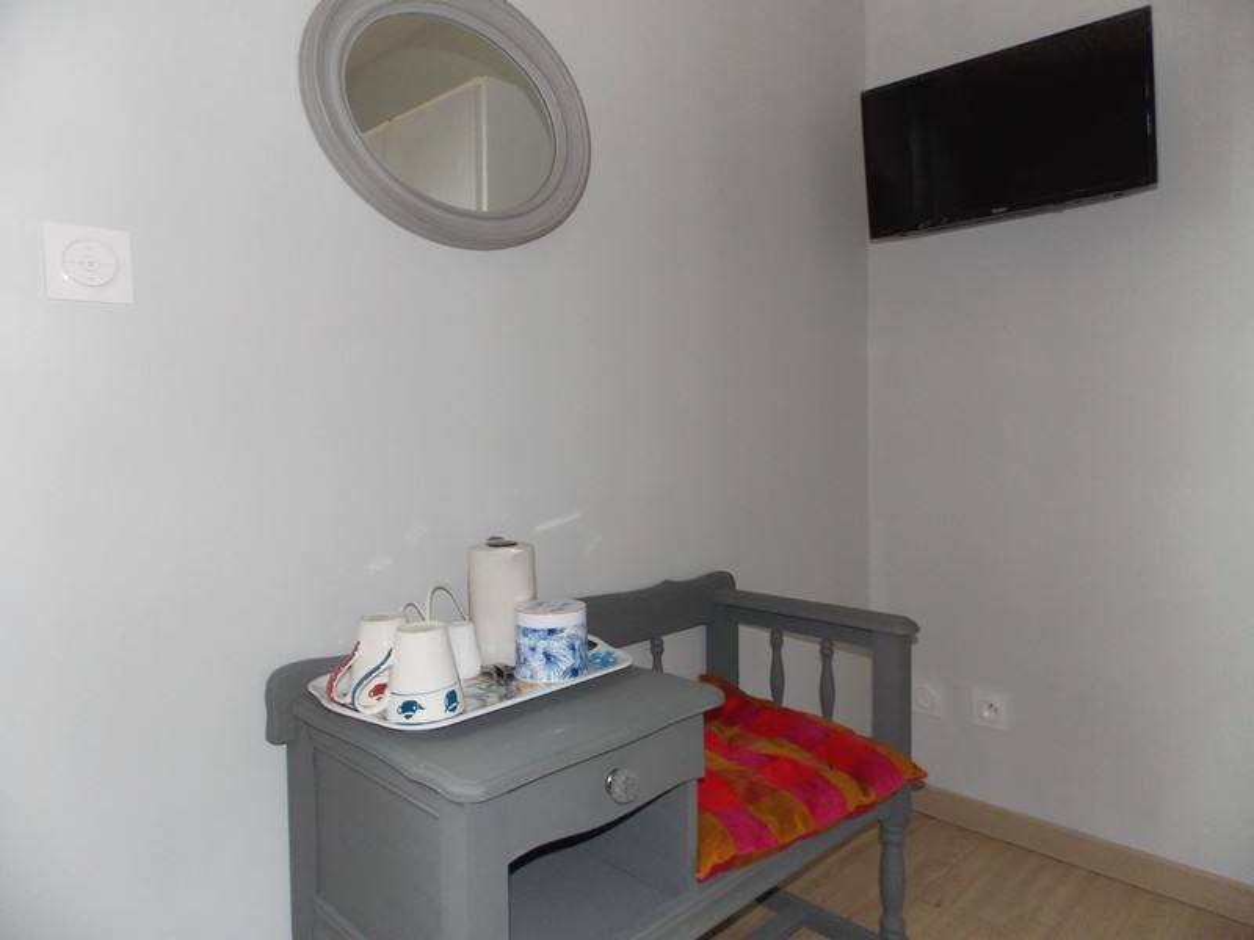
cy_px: 470
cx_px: 627
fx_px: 833
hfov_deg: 73.9
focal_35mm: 23
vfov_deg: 58.9
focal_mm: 4
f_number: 3.1
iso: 200
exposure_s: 1/30
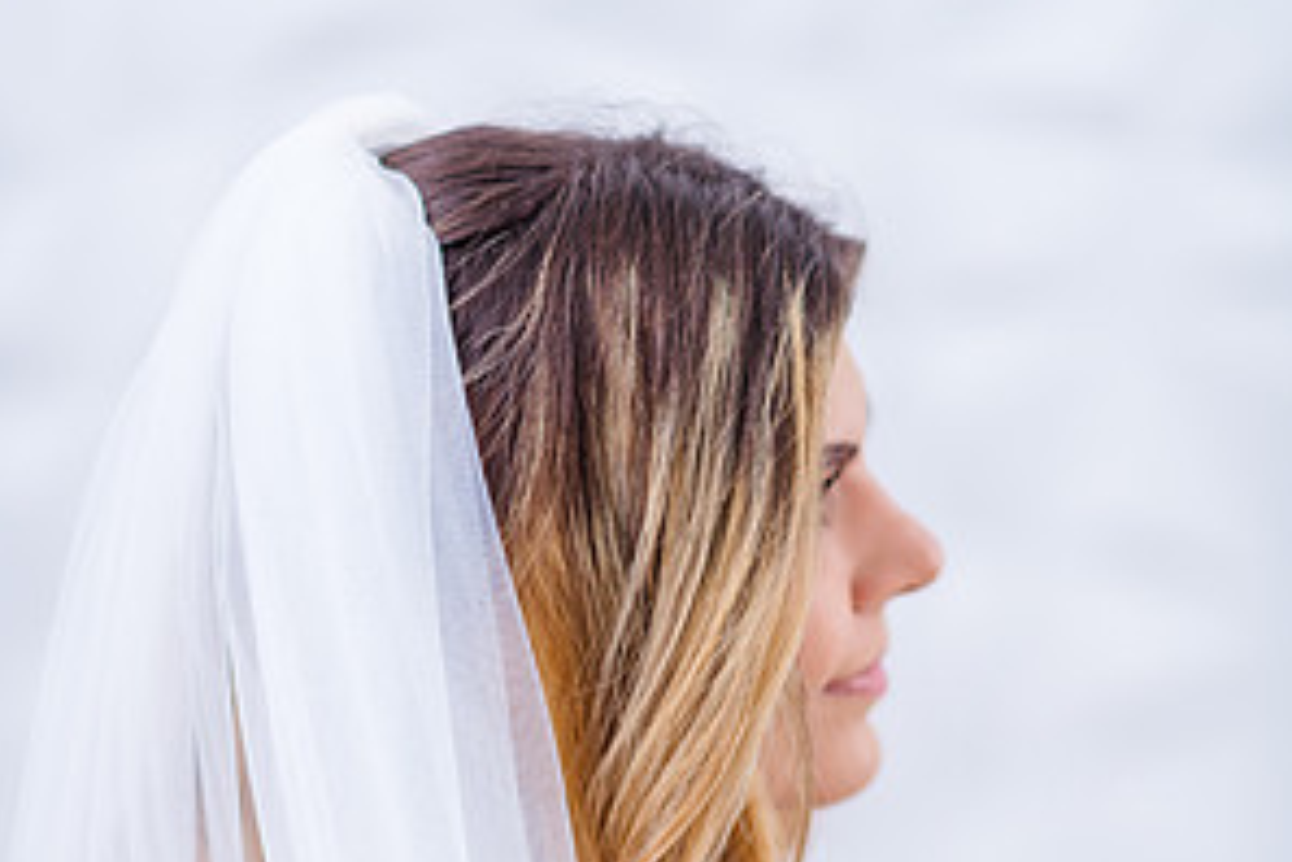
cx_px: 648
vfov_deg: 8.6
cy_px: 953
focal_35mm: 159
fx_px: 5706
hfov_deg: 12.9
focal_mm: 105
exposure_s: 1/200
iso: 400
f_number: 2
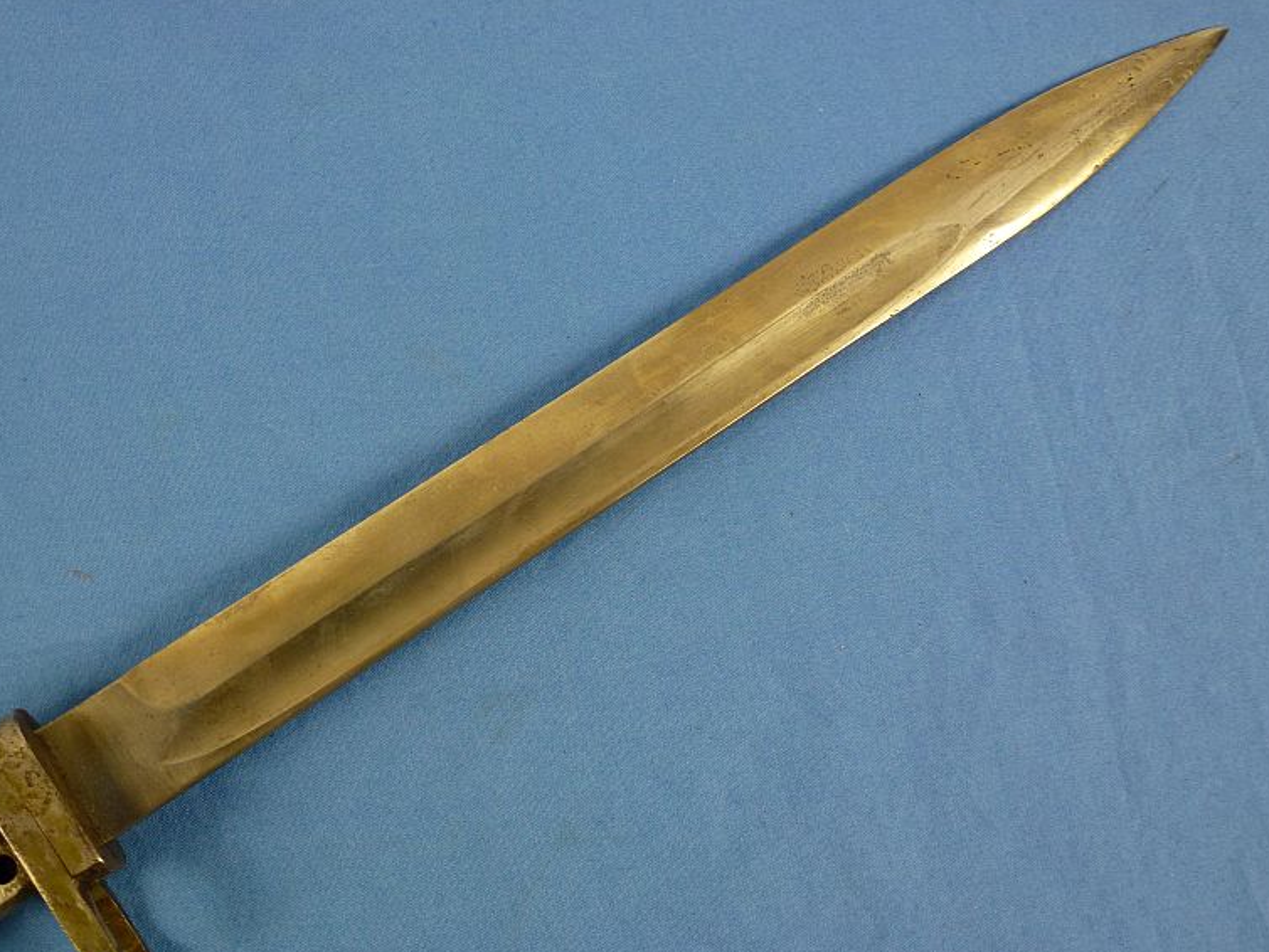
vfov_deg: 40.7
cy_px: 486
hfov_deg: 52.6
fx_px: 1283
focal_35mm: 35
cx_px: 619
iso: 160
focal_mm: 5.9
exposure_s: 1/60
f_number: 3.6
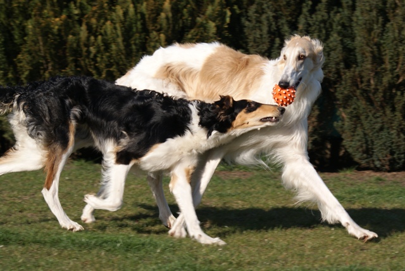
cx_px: 202
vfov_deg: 10.2
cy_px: 136
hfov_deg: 15.2
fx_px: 1519
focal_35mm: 135
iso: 100
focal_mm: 90
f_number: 6.3
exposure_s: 1/400
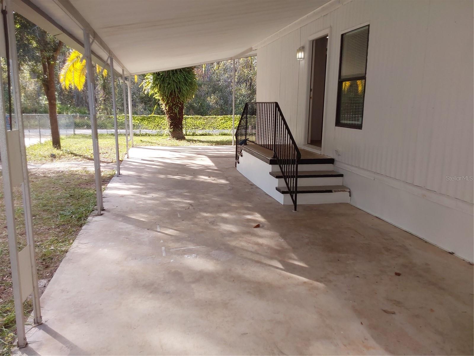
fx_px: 383
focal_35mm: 28
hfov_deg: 63.4
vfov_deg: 49.7
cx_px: 237
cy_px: 178
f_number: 1.9
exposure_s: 1/302
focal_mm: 2.91
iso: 50
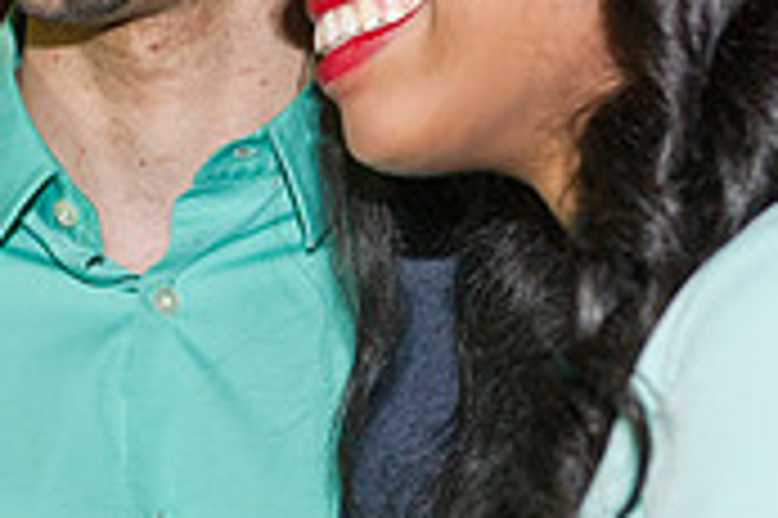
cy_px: 81
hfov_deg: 10.5
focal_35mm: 195
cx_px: 112
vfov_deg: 7.0
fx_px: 4210
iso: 3200
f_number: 4
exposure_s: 1/80
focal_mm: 58
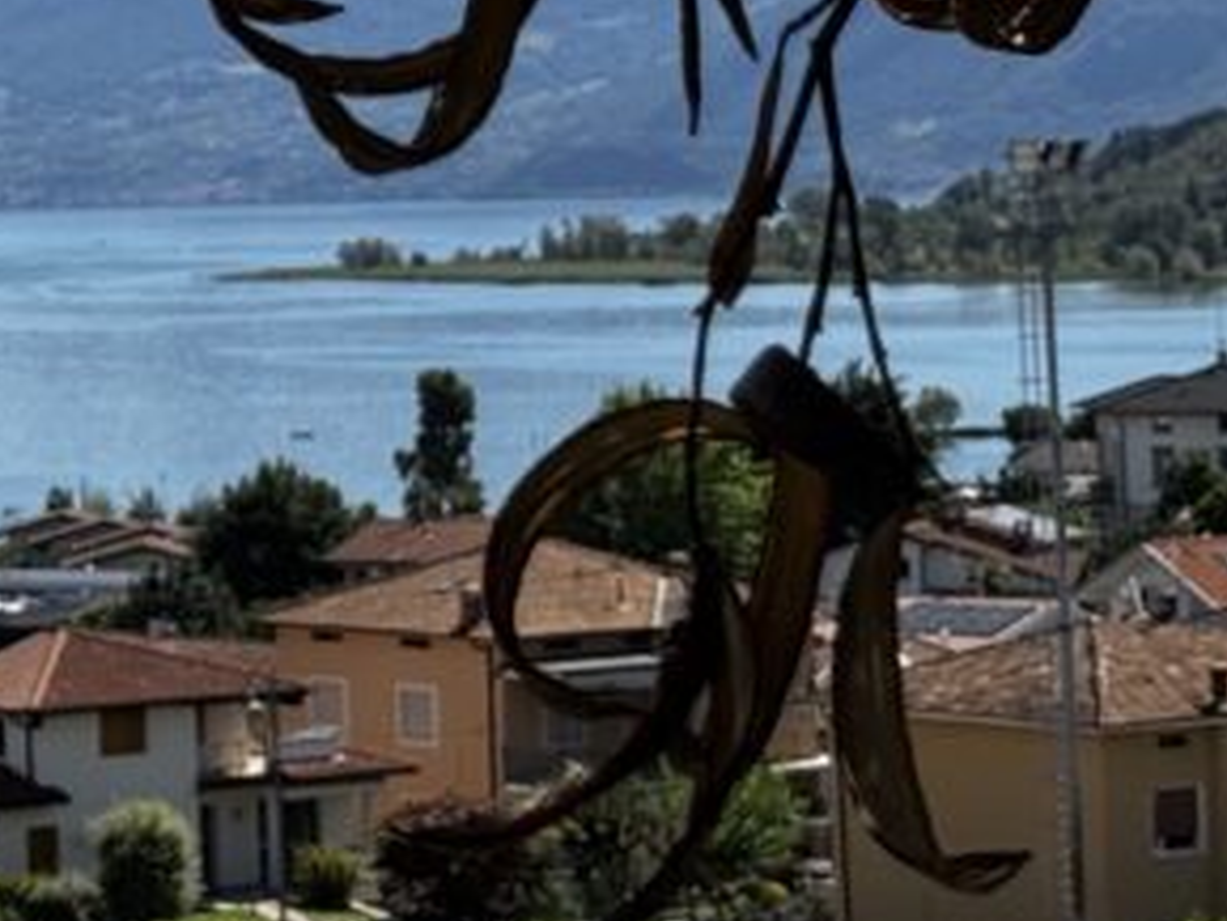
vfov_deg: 8.7
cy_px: -102
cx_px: -301
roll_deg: +0.9
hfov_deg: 11.4
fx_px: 6028
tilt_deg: +2.8
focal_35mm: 170
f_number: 1.78
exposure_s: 1/3817
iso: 64
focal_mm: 6.76
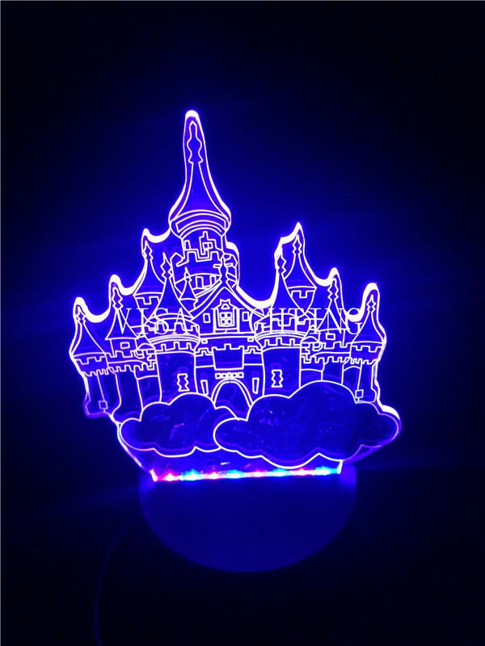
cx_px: 242
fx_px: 616
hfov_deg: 42.9
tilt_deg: -34.9
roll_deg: -1.6
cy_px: 323
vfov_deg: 55.4
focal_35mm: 33
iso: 250
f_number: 2.4
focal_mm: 4.12
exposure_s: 1/20
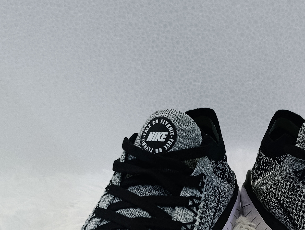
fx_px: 459
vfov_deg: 26.7
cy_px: 224
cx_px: 258
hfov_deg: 35.2
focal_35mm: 52
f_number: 1.65
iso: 516
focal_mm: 6.11
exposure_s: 1/100
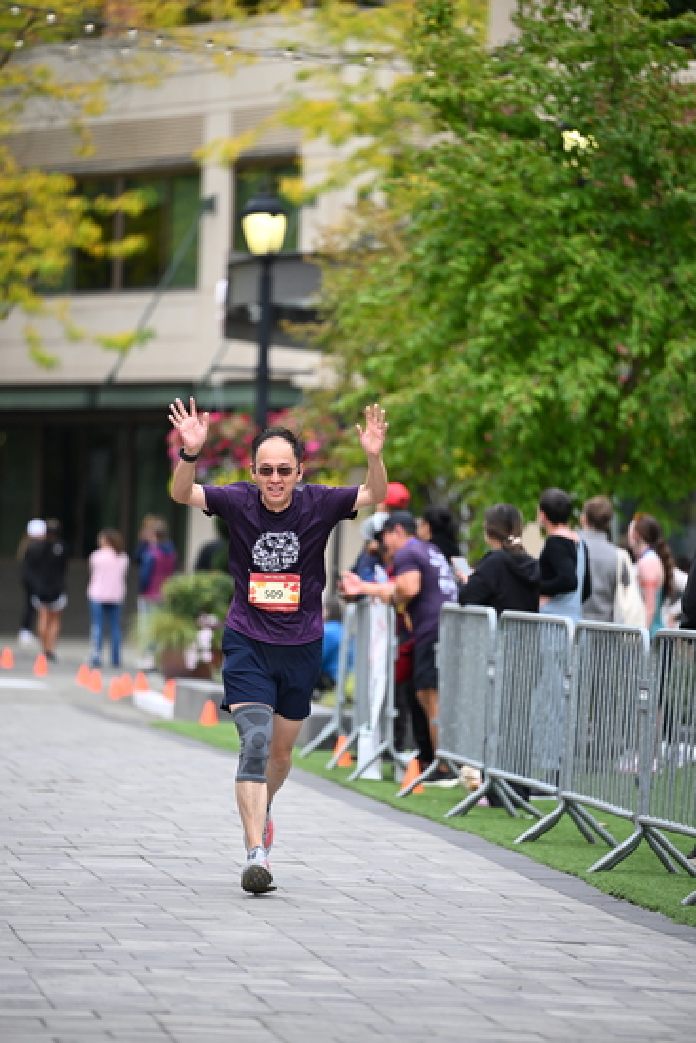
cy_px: 522
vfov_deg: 10.3
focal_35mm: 200
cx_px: 348
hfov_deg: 6.9
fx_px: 5796
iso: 800
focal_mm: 200
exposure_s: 1/2000
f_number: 2.8
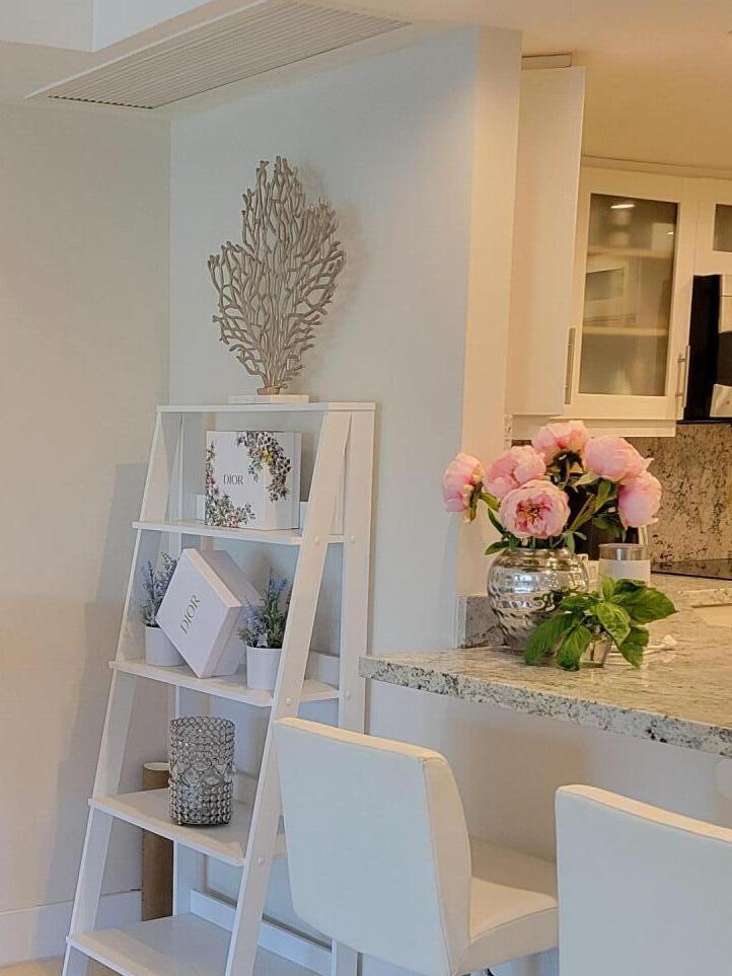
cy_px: 640
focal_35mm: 54
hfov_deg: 25.8
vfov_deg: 35.3
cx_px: 22
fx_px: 1523
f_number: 1.8
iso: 320
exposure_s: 1/120
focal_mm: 5.4
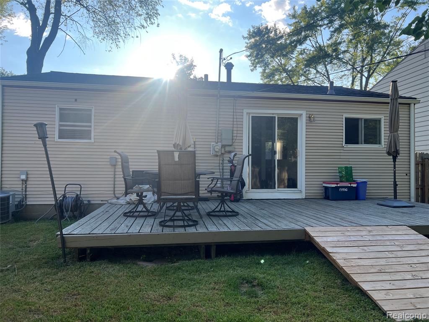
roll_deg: +0.4
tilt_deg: +0.5
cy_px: 161
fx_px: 322
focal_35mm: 26
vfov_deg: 53.1
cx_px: 214
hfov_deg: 67.3
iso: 50
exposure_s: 1/1038
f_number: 1.5
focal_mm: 5.7
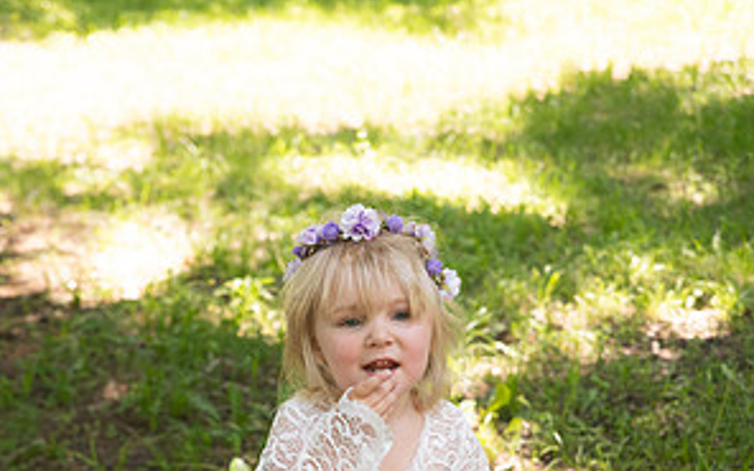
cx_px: 377
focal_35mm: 90
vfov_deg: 14.2
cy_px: 522
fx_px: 1849
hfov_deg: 23.0
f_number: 5
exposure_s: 1/125
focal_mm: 58
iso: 250
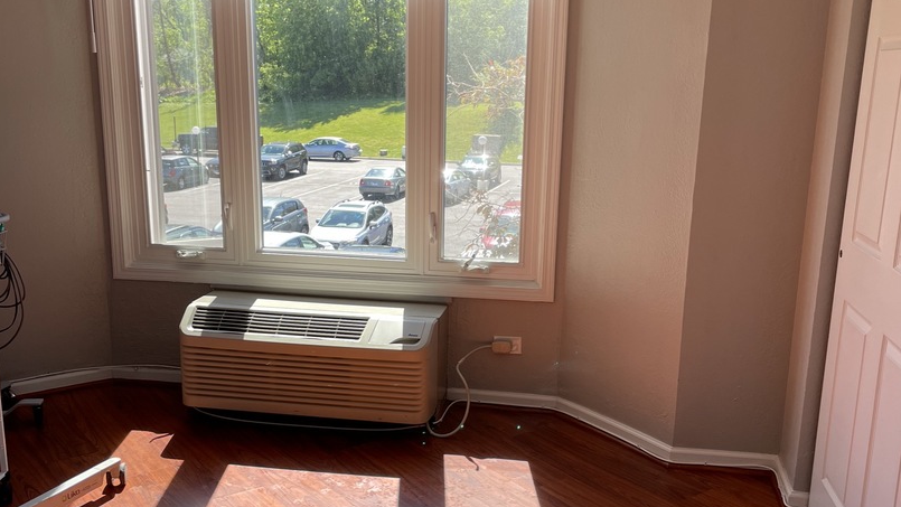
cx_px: 450
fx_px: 908
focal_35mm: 38
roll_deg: +0.4
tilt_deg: -12.0
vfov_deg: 31.1
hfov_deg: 52.8
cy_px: 311
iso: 32
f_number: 1.6
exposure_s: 1/380
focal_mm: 4.2
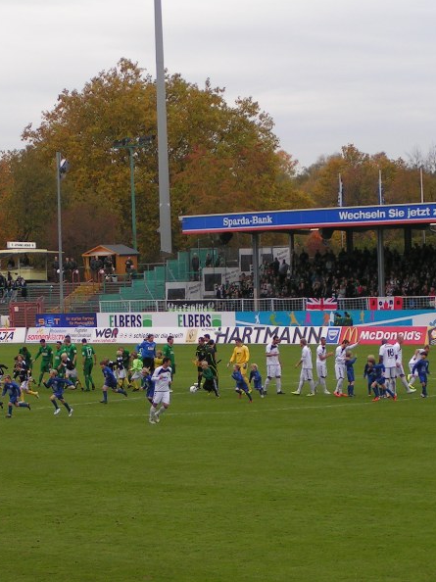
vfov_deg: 15.4
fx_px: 2151
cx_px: 159
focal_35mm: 128
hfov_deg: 11.6
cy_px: 289
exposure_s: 1/320
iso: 50
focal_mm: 14.5
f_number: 3.5
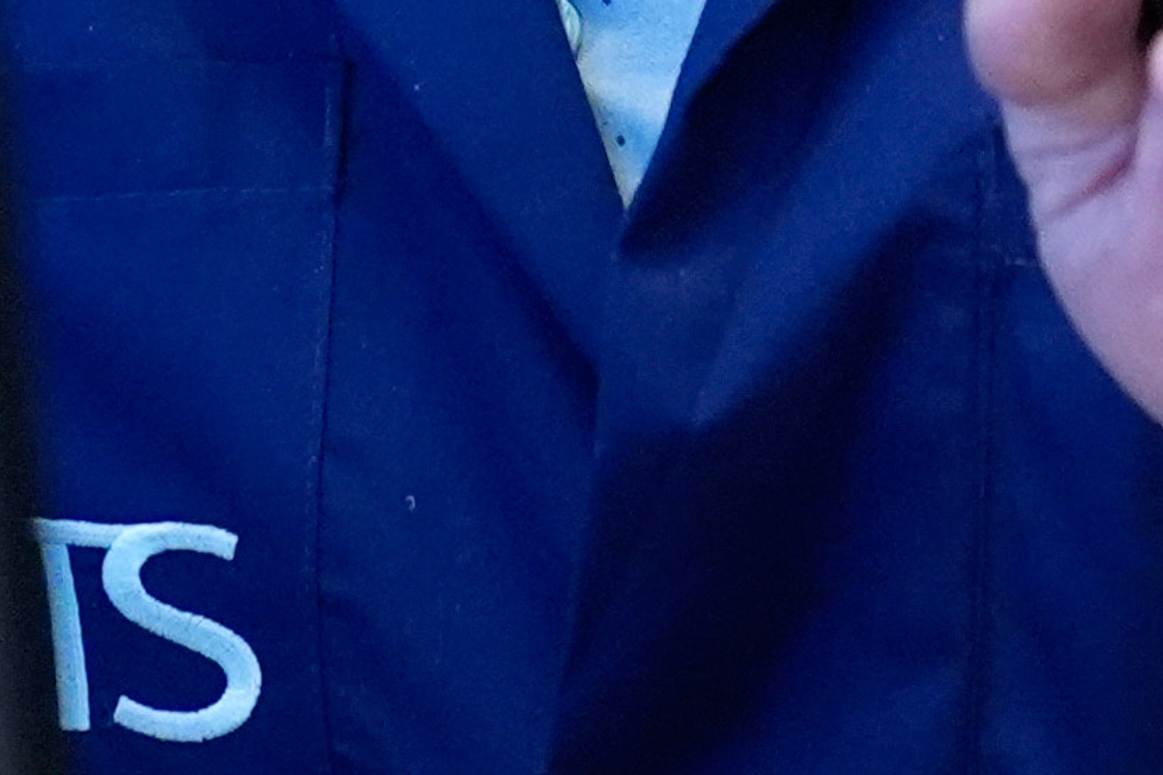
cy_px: -891
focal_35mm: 469
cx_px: 774
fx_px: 15145
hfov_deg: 4.4
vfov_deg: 2.9
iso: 3200
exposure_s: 1/125
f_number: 2.8
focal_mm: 65
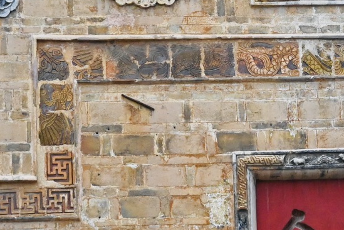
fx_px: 2608
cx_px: 415
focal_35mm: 273
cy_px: -40
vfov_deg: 5.0
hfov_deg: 7.5
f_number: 7.1
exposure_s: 1/4000
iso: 2000
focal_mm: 50
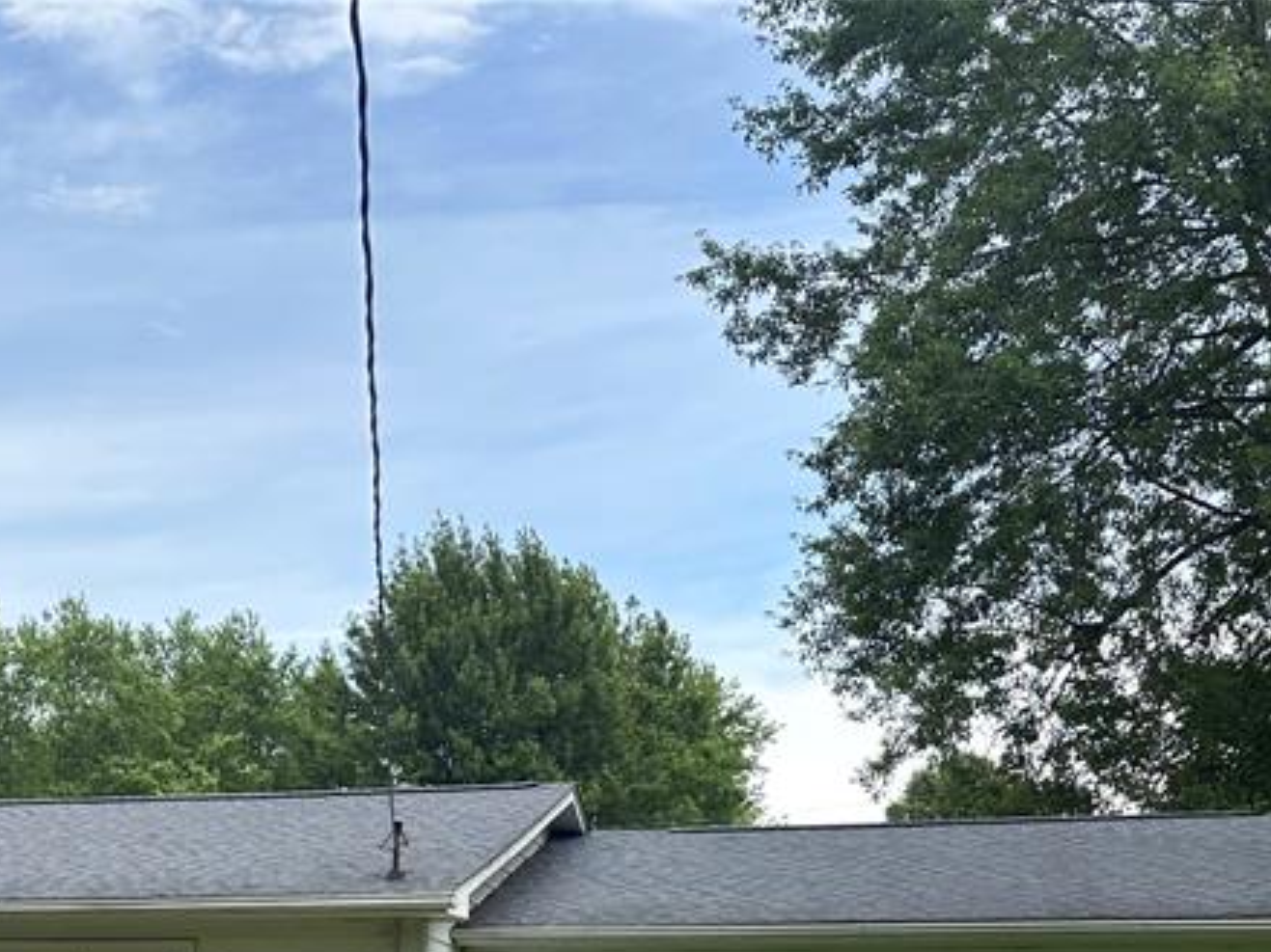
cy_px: 1108
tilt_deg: +0.1
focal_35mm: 56
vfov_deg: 24.0
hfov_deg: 33.4
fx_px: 2056
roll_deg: -1.6
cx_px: 255
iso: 80
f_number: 1.78
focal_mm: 6.86
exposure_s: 1/999
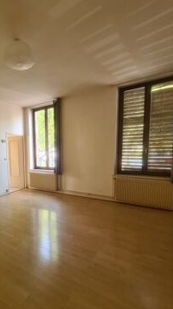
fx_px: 139
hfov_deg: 61.8
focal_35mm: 17
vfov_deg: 95.7
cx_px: 54
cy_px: 167
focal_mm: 2.2
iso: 160
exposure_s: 1/50
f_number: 2.2
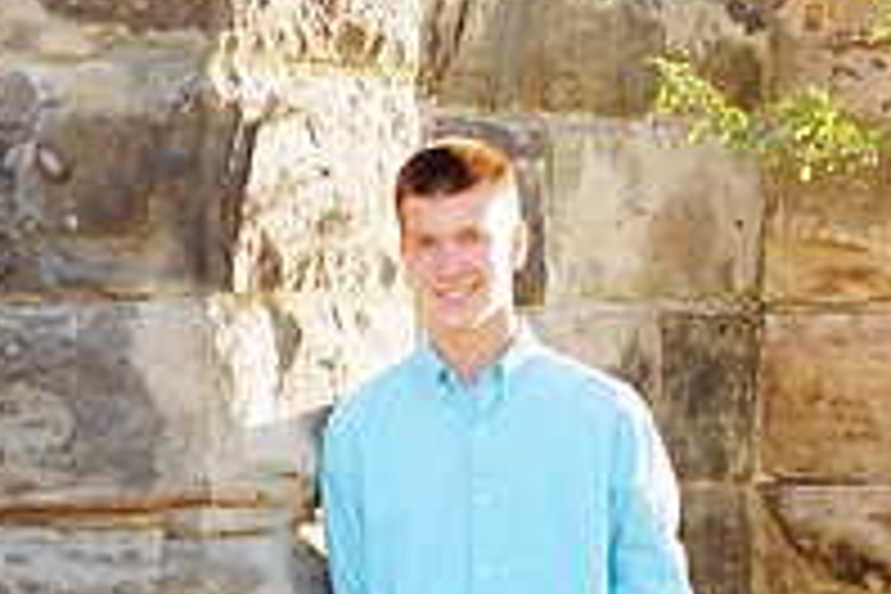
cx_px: 430
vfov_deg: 5.7
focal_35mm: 239
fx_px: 5915
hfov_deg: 8.6
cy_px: 693
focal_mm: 70
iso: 400
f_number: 4.5
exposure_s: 1/160
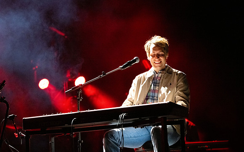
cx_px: 133
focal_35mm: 95
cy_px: 67
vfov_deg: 13.7
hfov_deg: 21.8
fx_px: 634
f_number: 2.8
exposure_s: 1/500
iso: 11400
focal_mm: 86
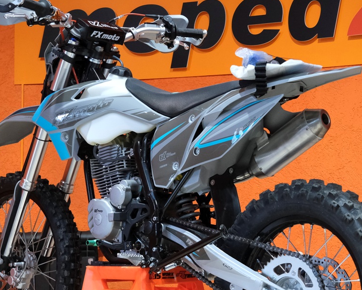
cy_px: 173
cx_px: 179
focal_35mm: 107
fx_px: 1146
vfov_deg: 14.4
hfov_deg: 17.9
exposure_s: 1/100
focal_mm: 35.8
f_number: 4
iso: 2000
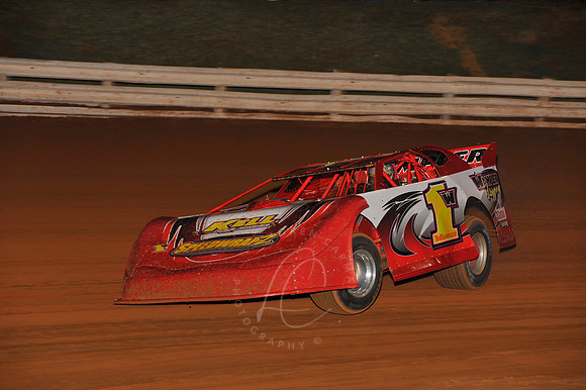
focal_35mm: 125
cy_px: 195
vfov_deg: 11.0
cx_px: 293
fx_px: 2033
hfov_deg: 16.4
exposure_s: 1/250
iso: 500
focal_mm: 125
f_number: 5.6
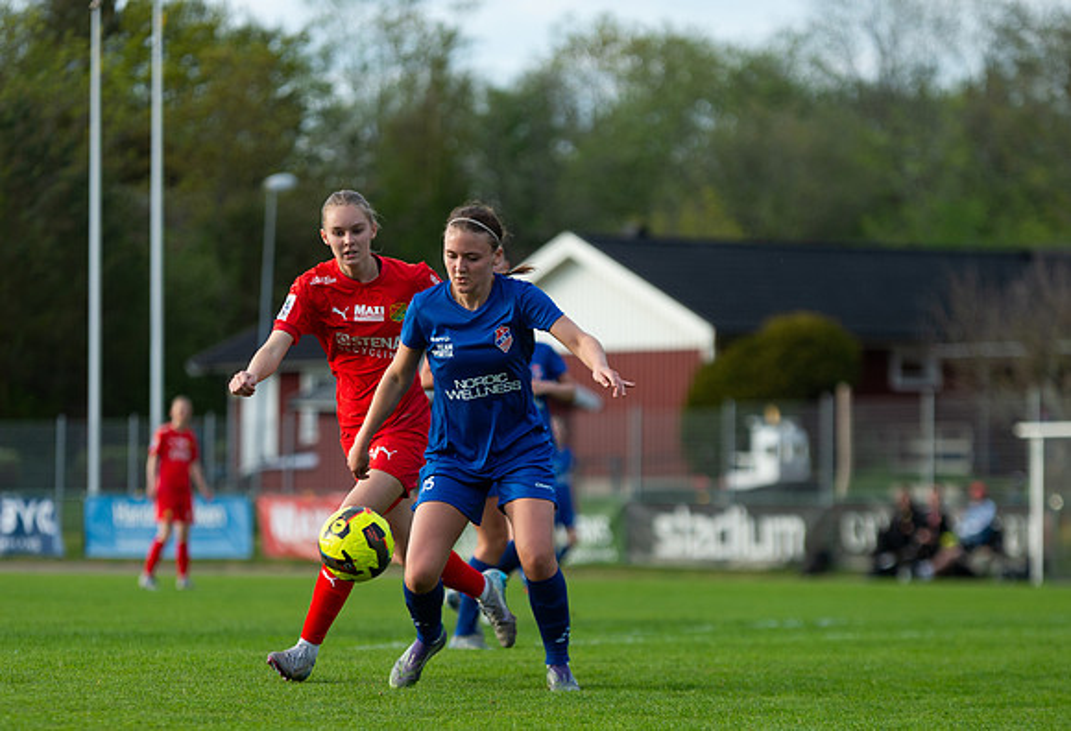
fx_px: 6744
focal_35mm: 225
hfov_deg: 9.1
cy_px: 471
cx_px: 455
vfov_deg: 6.2
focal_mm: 160
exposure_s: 1/1250
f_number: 3.2
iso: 200
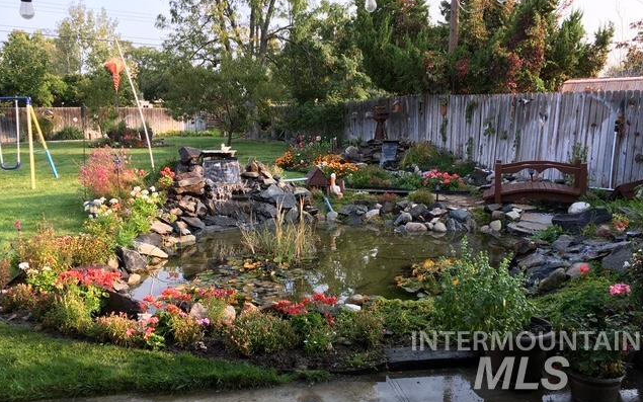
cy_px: 204
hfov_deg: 61.2
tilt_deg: -6.9
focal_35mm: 31
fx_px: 543
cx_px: 321
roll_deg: +0.1
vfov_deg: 40.6
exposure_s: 1/157
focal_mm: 4.15
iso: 25
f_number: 2.2
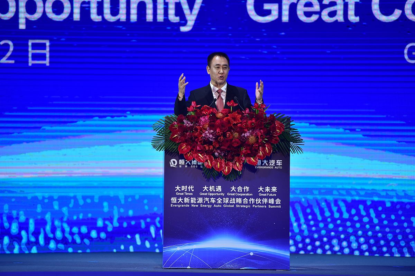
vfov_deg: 6.9
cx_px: 208
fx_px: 2304
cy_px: 138
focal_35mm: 200
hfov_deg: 10.3
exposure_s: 1/640
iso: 640
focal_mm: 200
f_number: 3.2
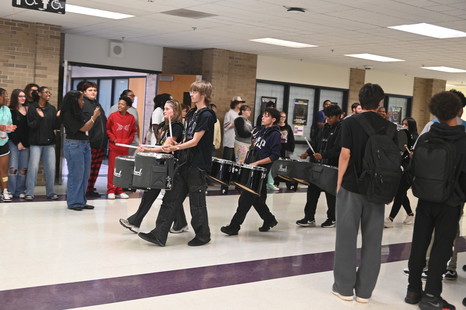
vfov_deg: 29.8
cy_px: 155
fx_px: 582
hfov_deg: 43.6
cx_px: 233
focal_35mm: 45
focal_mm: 45
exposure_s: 1/125
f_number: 2.8
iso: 720
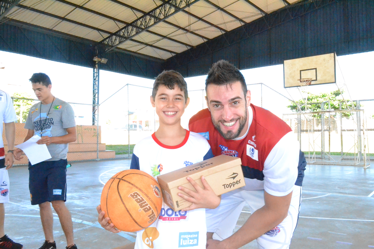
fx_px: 312
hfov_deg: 61.9
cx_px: 187
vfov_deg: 43.6
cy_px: 124
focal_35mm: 30
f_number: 25
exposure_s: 1/200
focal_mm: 20
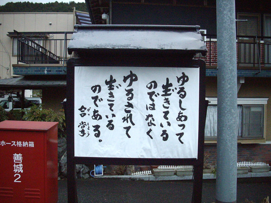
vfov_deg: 38.7
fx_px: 290
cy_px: 102
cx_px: 136
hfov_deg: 50.1
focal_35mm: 37
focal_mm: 6.2
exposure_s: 1/50
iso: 354
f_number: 2.8
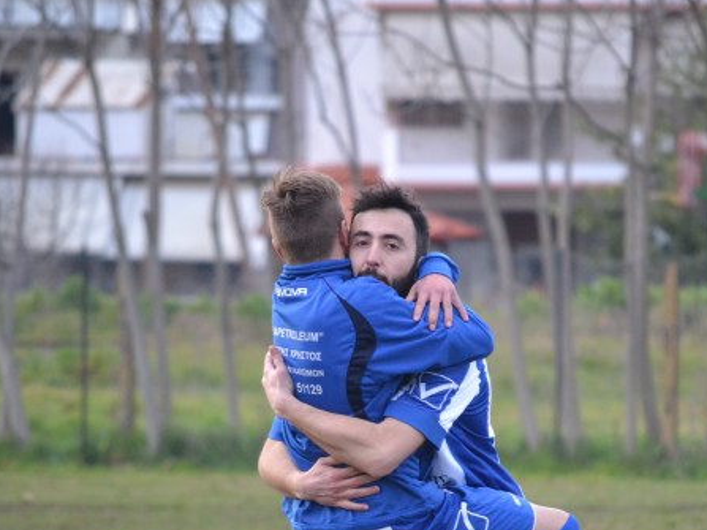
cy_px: 345
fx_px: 8698
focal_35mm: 426
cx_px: 440
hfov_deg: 4.7
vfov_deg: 3.5
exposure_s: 1/500
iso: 2500
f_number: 5.6
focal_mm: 200
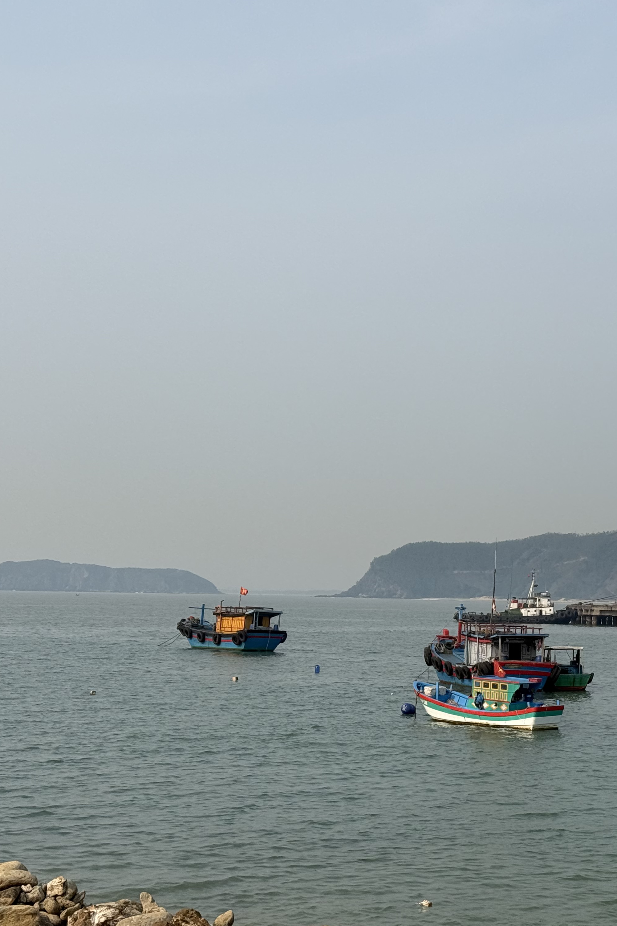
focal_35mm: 67
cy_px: 462
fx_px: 1722
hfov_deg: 19.8
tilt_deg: +5.2
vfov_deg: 30.1
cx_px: 603
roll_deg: -1.6
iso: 64
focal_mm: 6.76
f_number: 1.78
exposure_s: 1/4329
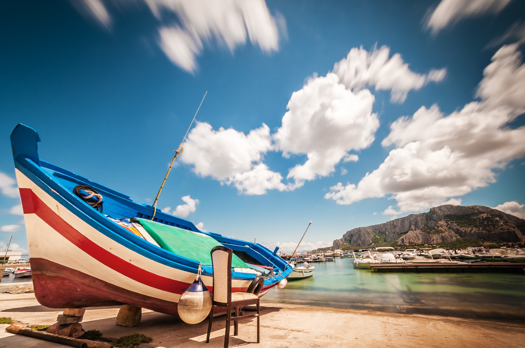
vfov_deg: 77.2
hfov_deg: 100.5
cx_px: 262
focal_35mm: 15
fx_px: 218
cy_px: 174
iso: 100
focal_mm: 10
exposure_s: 10
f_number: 18
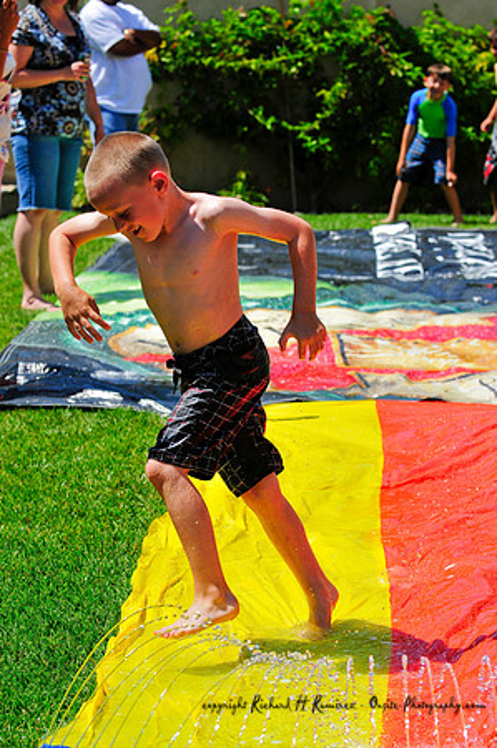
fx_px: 2179
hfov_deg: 13.0
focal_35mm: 105
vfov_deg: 19.5
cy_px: 374
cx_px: 248
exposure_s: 1/1250
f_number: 5.6
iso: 200
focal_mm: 70
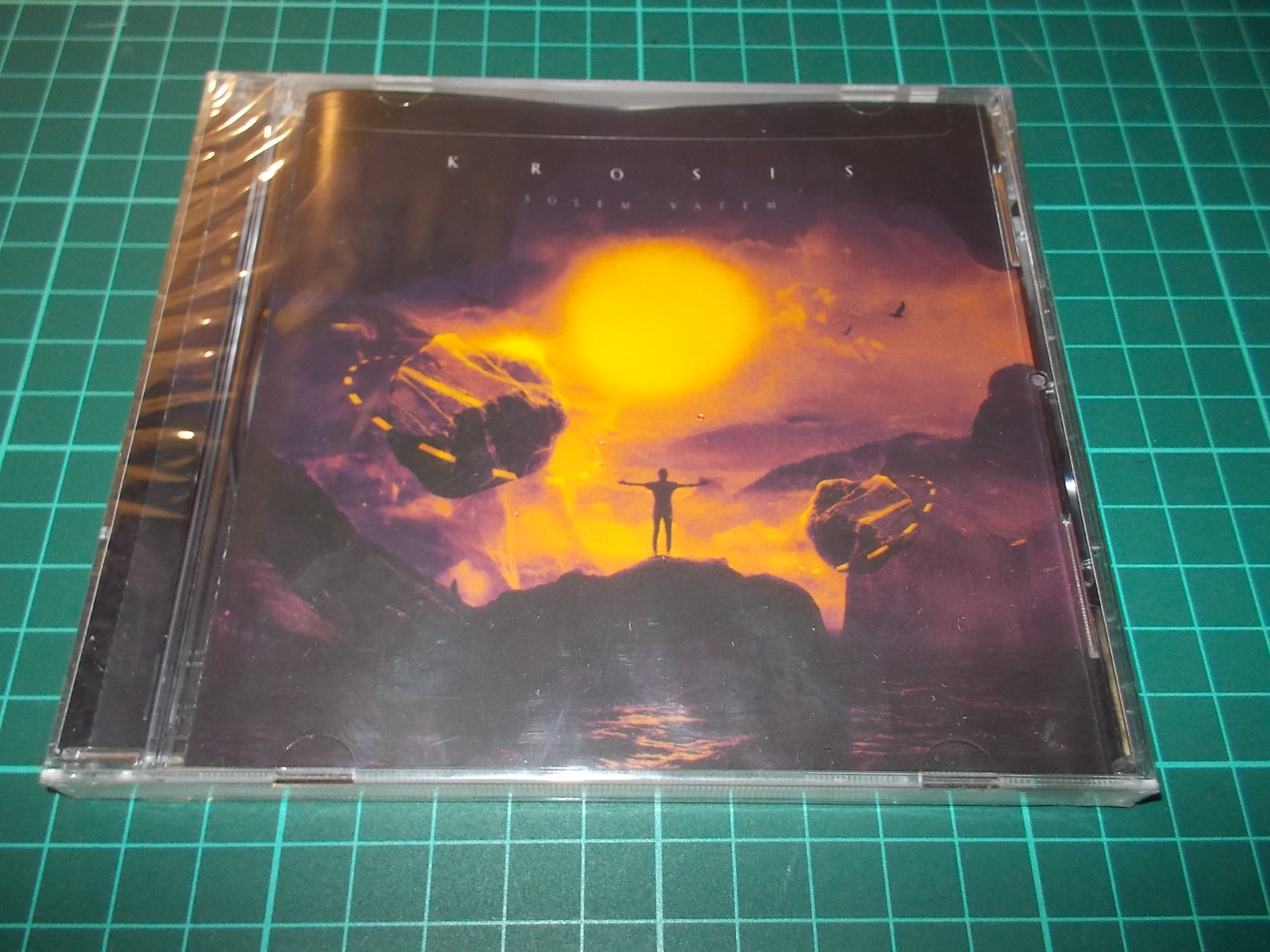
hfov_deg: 61.7
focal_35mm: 29
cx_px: 635
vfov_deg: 48.2
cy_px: 476
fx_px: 1064
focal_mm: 4.1
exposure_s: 1/30
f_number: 3.3
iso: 200
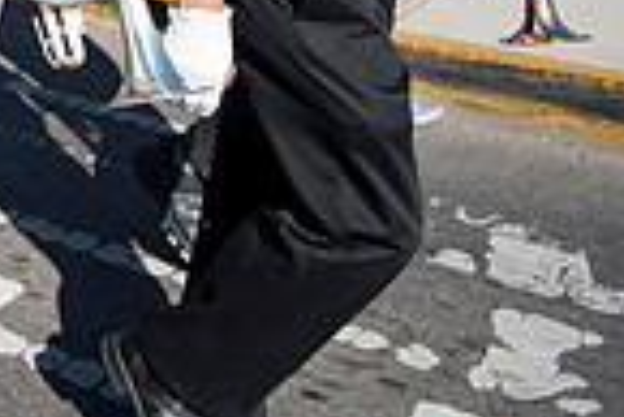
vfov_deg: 12.9
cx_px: -594
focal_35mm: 96
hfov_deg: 16.5
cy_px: -333
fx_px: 1666
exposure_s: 1/1600
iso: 250
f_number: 4.5
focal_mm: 24
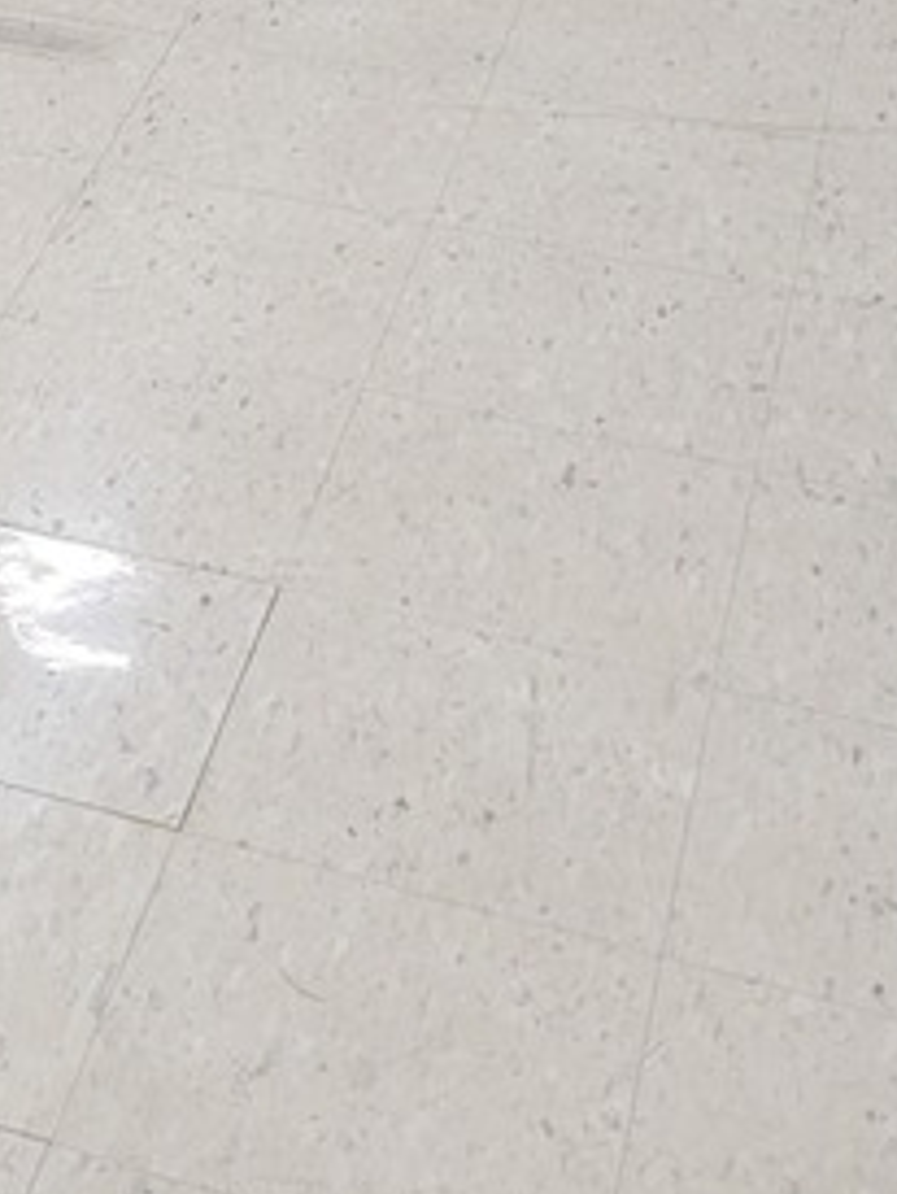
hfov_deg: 14.3
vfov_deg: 19.0
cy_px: -283
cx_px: -440
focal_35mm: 97
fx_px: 3346
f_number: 1.8
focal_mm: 5.4
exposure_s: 1/120
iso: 250
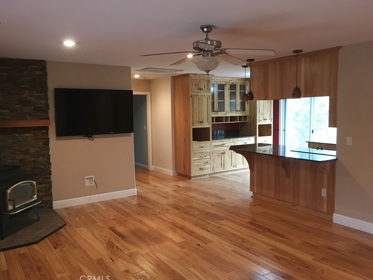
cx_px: 186
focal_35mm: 30
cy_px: 140
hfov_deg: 60.0
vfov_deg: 46.8
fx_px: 323
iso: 200
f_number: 2.2
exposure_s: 1/30
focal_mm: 4.15
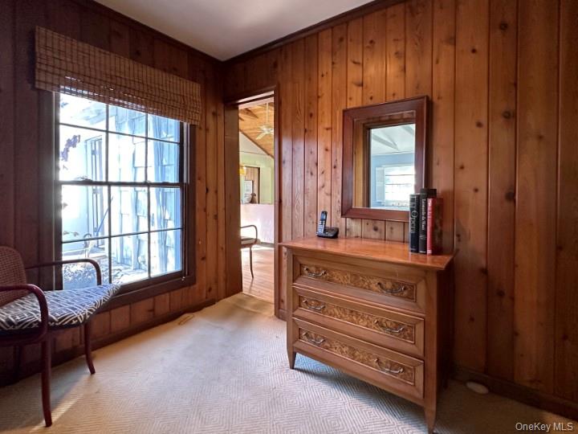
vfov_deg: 85.7
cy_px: 217
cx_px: 289
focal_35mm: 14
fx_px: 234
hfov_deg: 102.1
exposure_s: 1/60
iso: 400
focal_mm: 2.2
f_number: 2.2
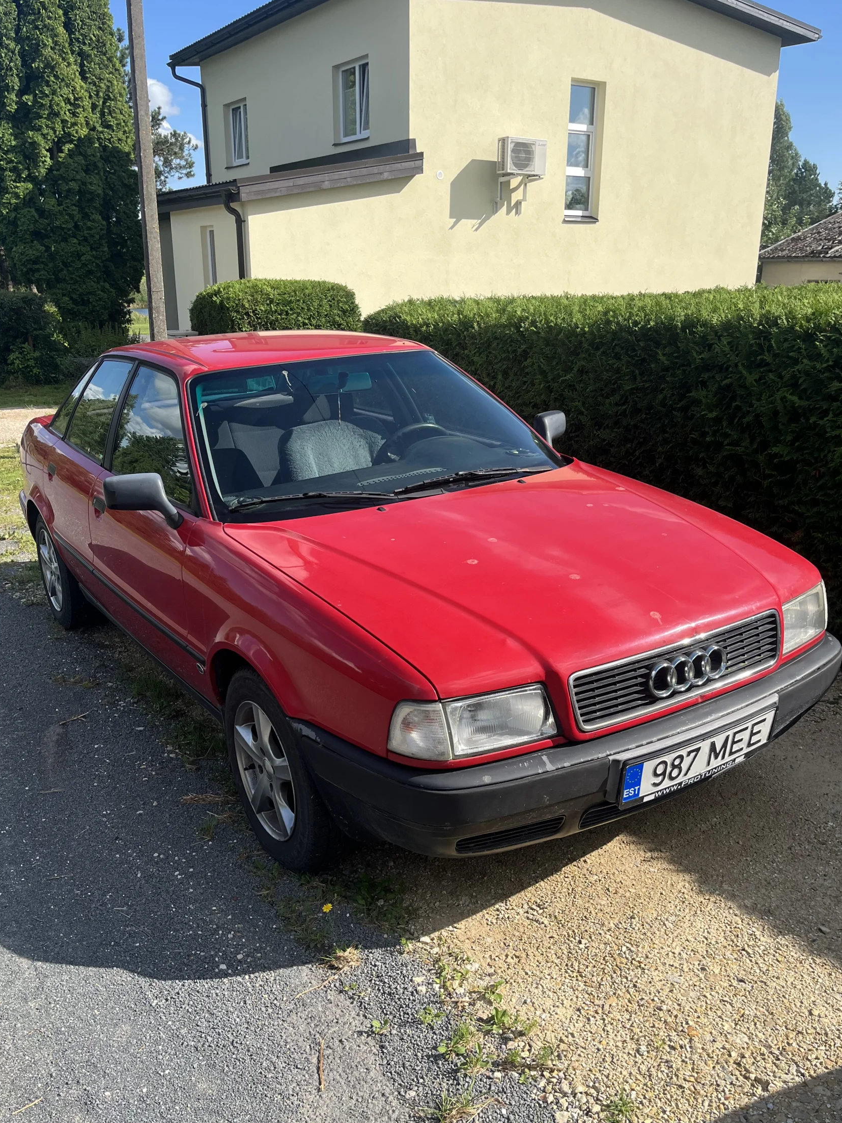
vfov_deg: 59.9
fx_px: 973
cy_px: 603
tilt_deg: -18.9
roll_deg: +1.3
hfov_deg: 46.8
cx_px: 431
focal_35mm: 30
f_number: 1.6
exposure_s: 1/2309
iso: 50
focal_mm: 5.1
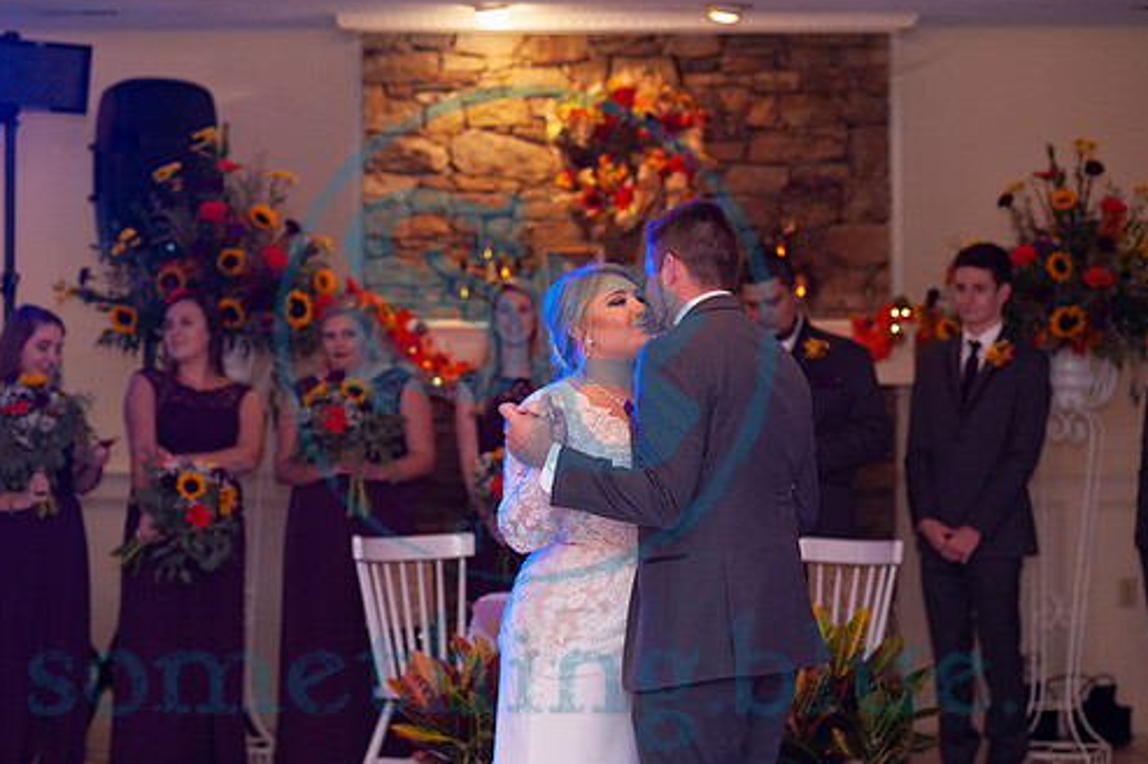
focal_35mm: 100
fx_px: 3187
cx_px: 517
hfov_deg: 20.4
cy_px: 417
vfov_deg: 13.7
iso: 1600
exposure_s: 1/160
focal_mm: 85
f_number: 2.8
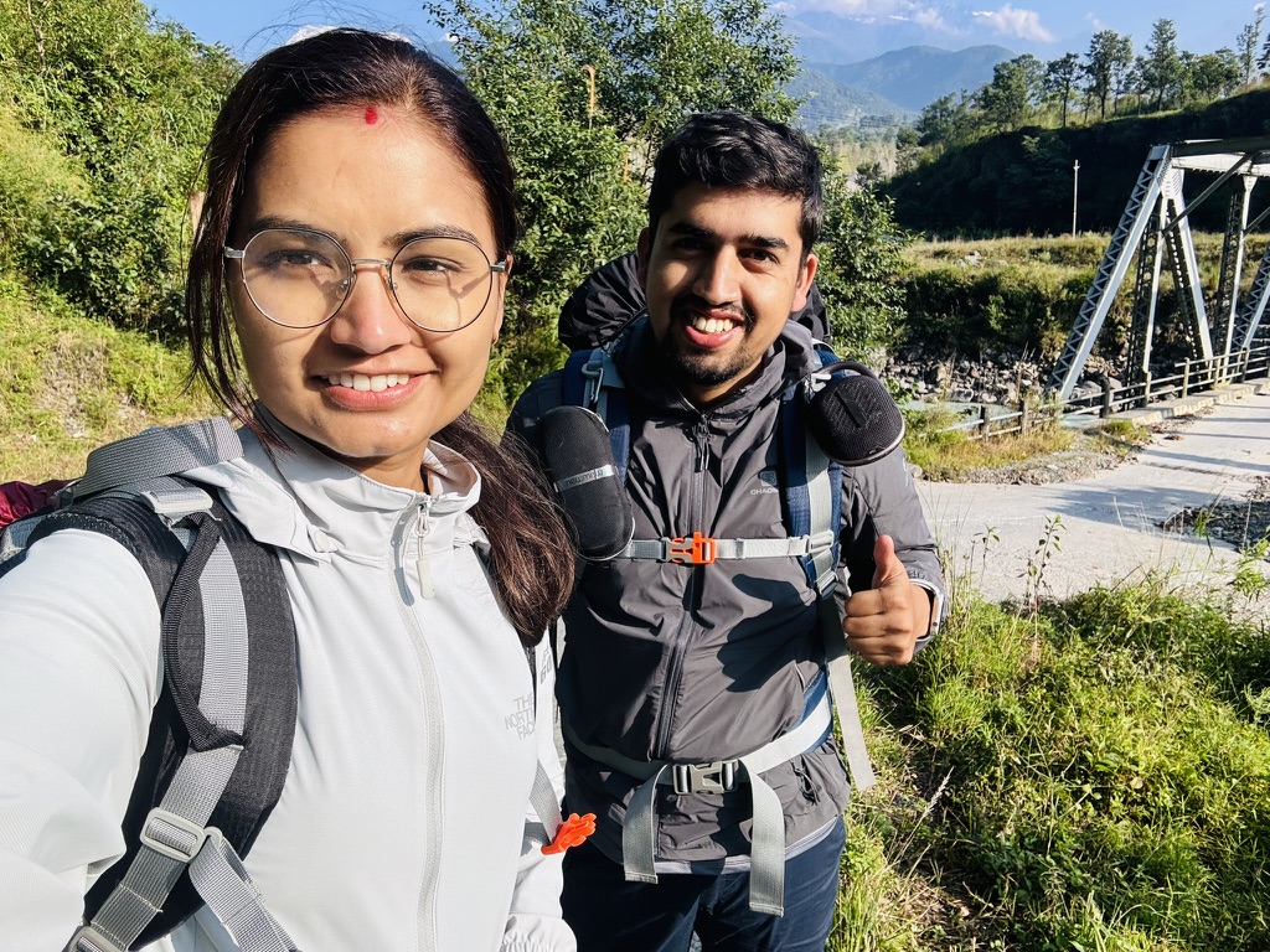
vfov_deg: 58.9
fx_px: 844
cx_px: 635
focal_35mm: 23
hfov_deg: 73.9
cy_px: 476
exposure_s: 1/844
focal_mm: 2.69
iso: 25
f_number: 1.9
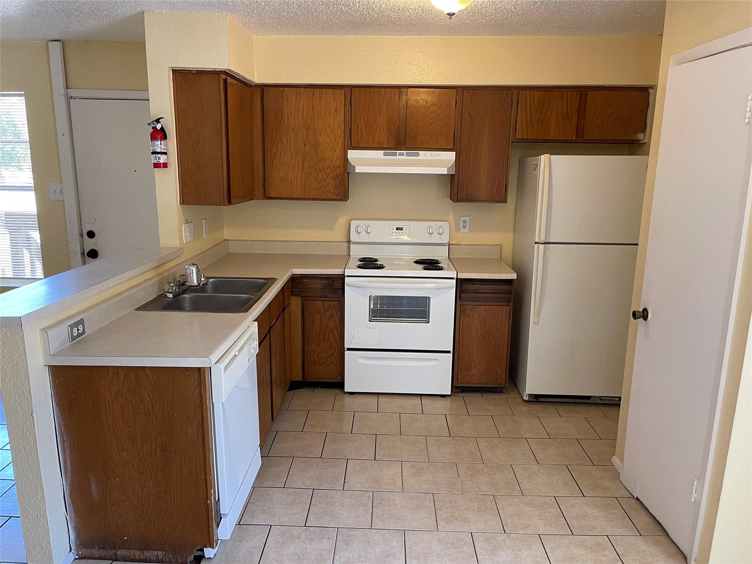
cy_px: 282
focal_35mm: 26
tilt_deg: -13.7
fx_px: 565
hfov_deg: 67.3
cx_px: 376
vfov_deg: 53.1
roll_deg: -1.1
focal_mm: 5.1
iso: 100
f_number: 1.6
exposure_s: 1/60
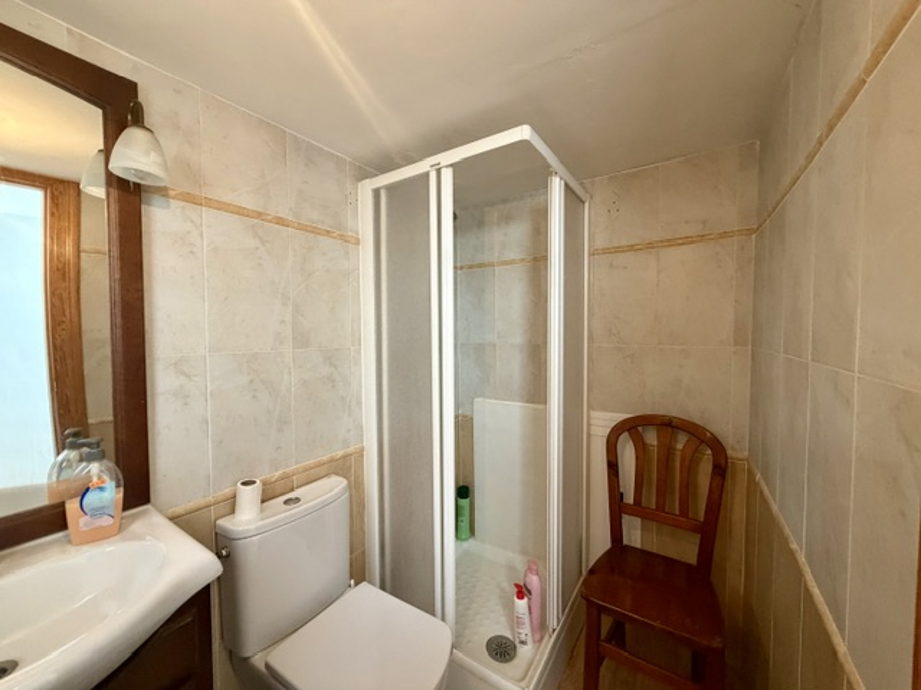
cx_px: 460
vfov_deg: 85.7
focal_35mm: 14
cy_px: 345
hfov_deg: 102.1
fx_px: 372
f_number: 2.2
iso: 320
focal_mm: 2.22
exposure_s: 1/50
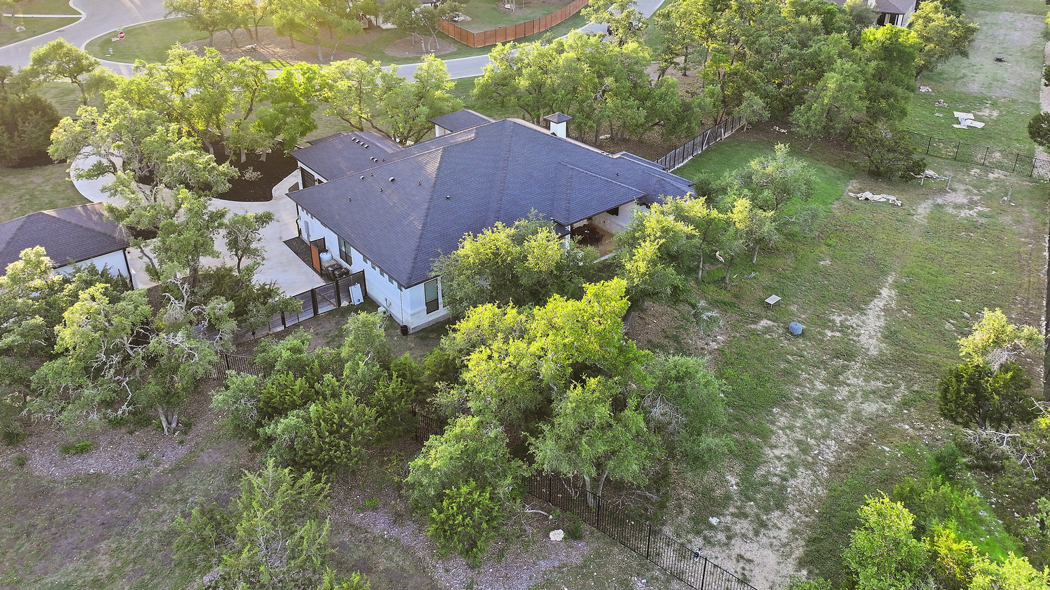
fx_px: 752
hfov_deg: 69.8
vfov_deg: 42.3
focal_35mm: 27
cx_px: 540
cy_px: 196
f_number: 2.8
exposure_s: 1/200
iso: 400
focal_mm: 12.29
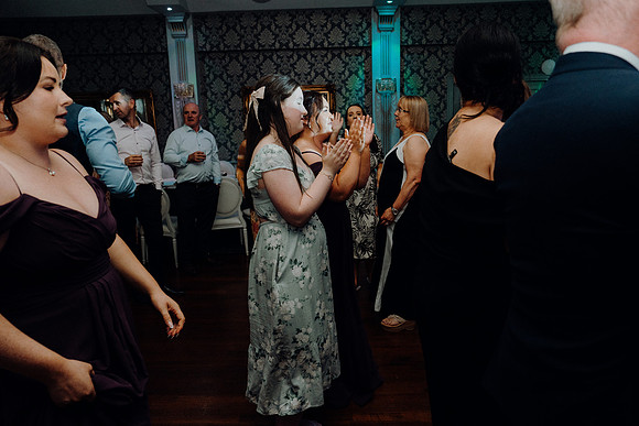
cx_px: 320
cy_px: 213
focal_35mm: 26
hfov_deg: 69.4
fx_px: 462
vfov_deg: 49.6
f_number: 3.5
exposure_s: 1/160
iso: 2500
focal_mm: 26
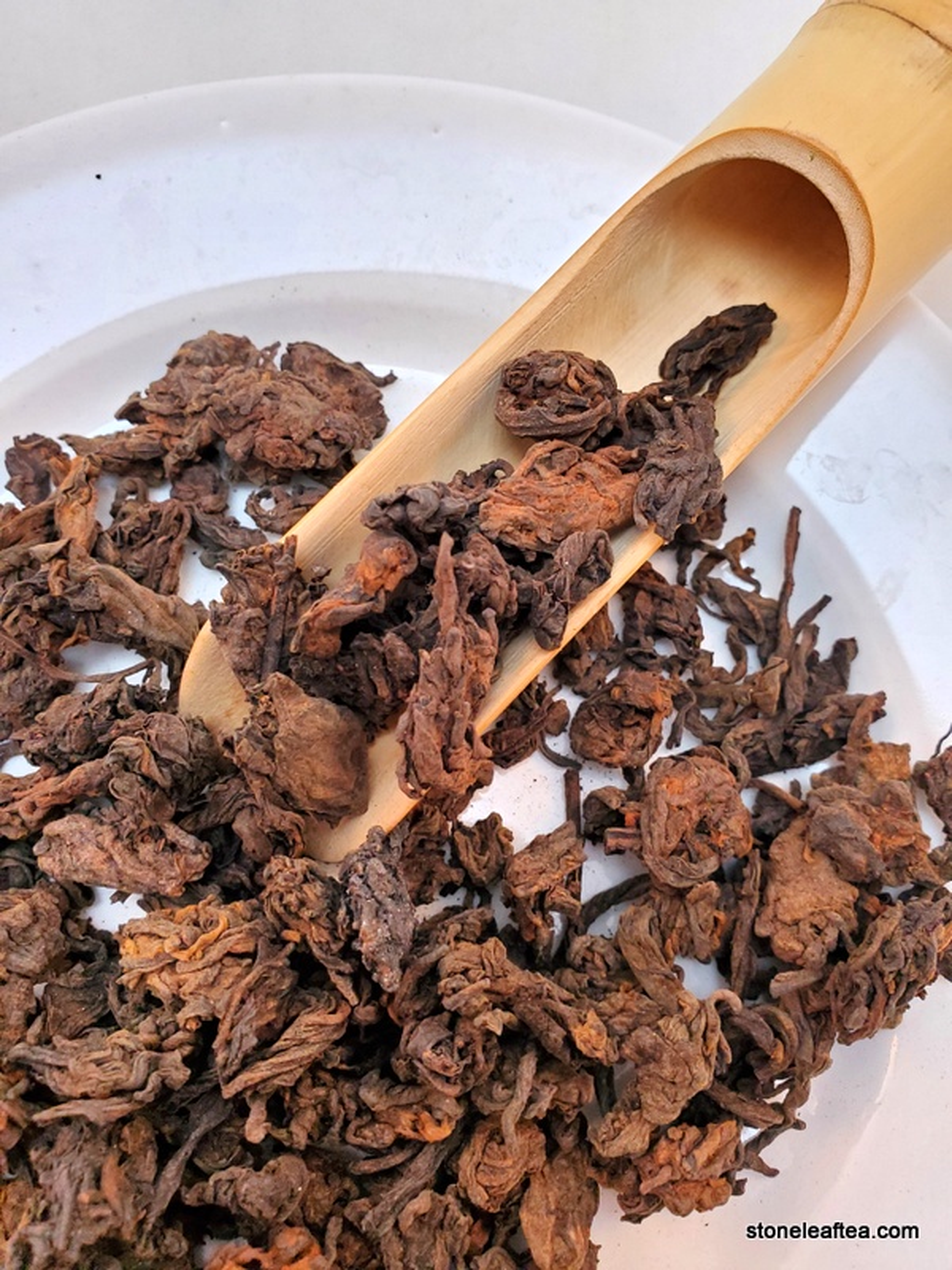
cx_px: 476
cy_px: 635
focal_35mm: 26
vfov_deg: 67.3
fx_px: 953
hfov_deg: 53.1
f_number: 2.4
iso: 160
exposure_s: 1/120
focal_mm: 4.3
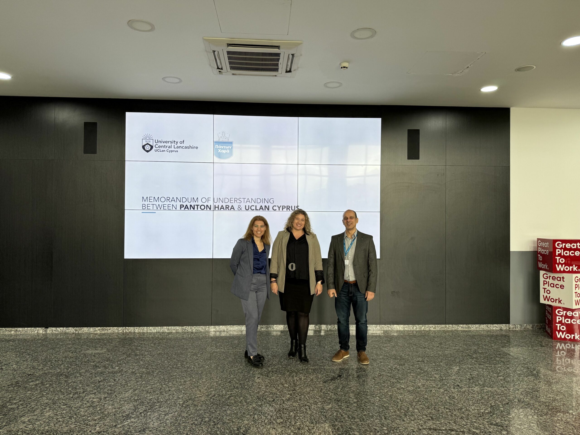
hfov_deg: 71.6
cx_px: 290
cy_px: 218
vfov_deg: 56.8
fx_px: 402
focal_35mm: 24
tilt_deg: +1.1
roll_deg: -0.5
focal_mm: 6.76
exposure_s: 1/199
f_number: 1.78
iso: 64
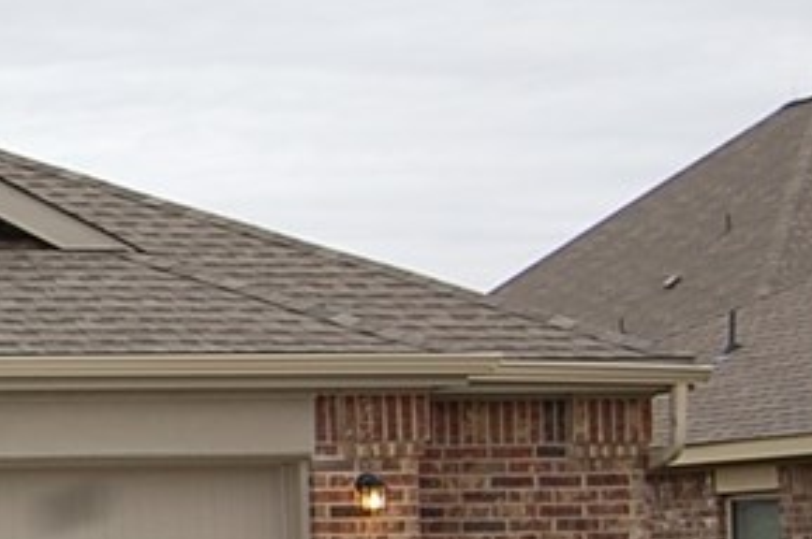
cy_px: 449
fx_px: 3808
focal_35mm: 169
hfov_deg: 11.3
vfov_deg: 8.1
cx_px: -687
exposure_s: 1/160
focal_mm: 30
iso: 200
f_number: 6.3
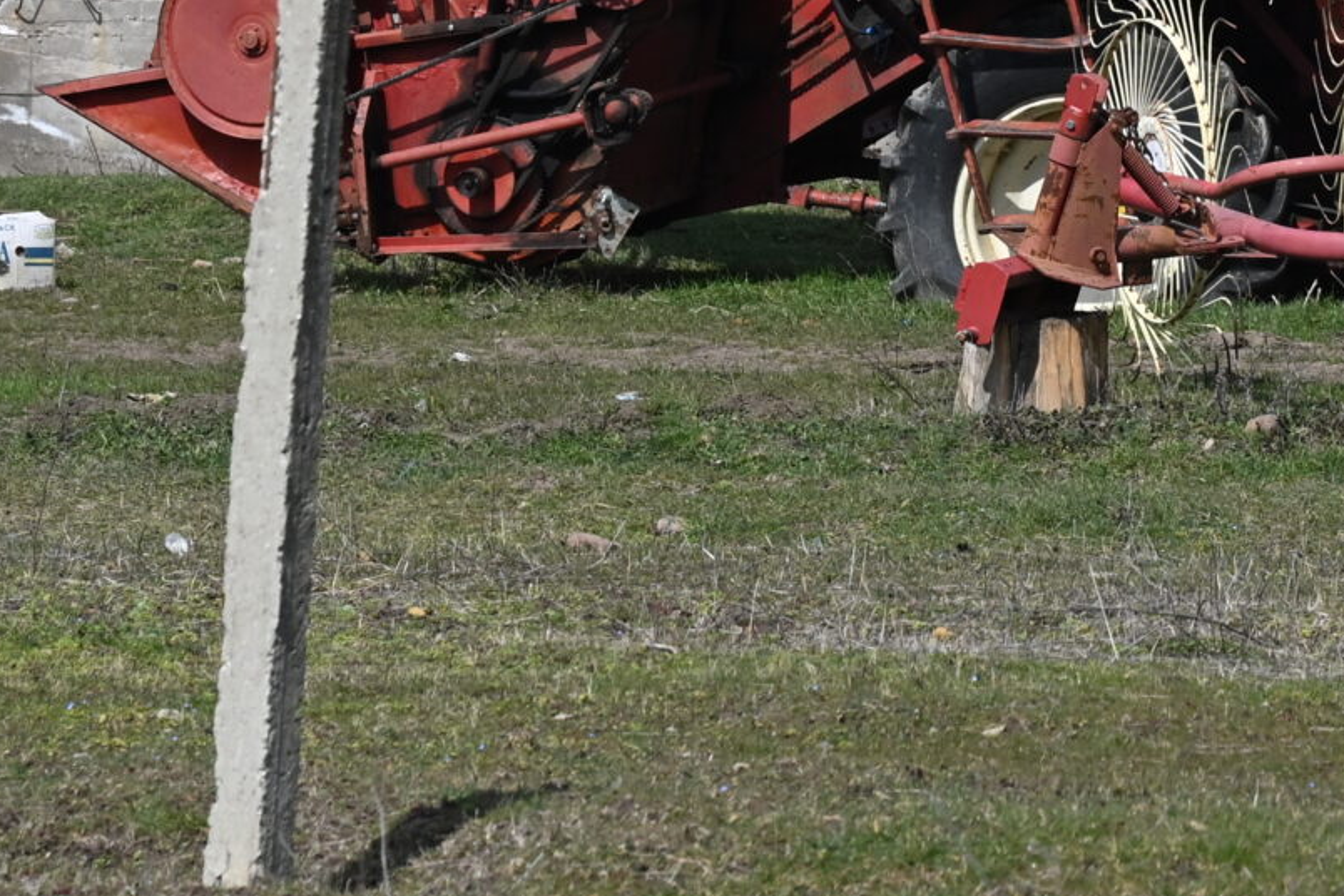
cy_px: -220
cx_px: 1596
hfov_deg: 5.4
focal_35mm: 382
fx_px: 14260
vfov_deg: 3.6
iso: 800
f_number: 10
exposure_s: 1/3200
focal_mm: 120
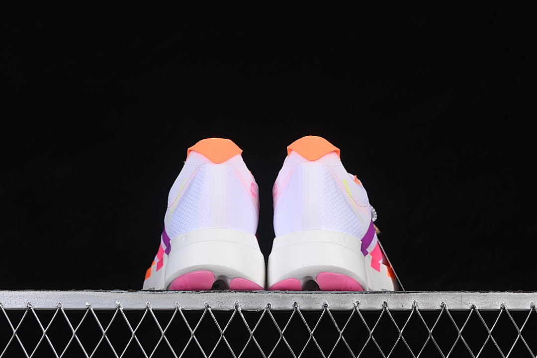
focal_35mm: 75
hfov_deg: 27.0
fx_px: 1119
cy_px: 179
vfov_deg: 18.2
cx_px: 268
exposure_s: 1/80
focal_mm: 50
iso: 160
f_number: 8
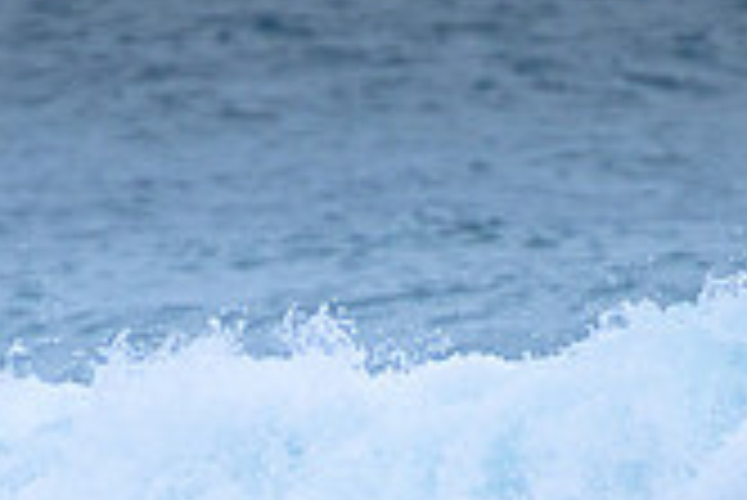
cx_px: 450
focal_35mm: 1921
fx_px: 39895
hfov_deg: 1.1
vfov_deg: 0.7
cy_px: 723
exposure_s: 1/2000
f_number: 5.6
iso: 500
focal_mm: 400
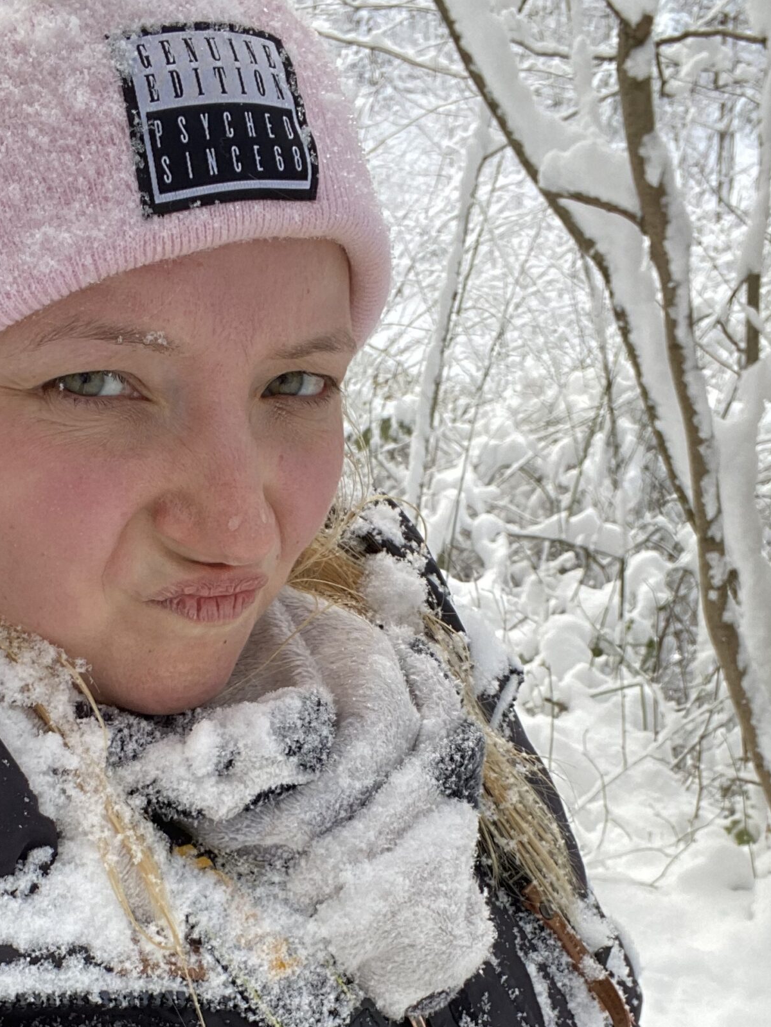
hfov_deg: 30.2
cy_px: 759
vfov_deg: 38.7
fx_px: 1425
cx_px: 316
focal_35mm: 48
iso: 32
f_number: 2.2
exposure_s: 1/122
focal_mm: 2.71
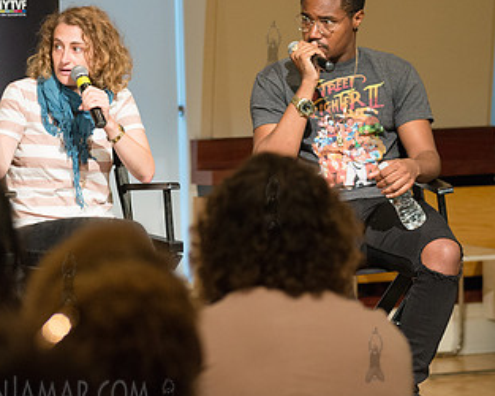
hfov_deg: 11.0
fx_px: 2548
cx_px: 68
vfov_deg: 8.9
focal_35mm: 174
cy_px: 124
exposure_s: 1/250
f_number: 4
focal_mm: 100
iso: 2500
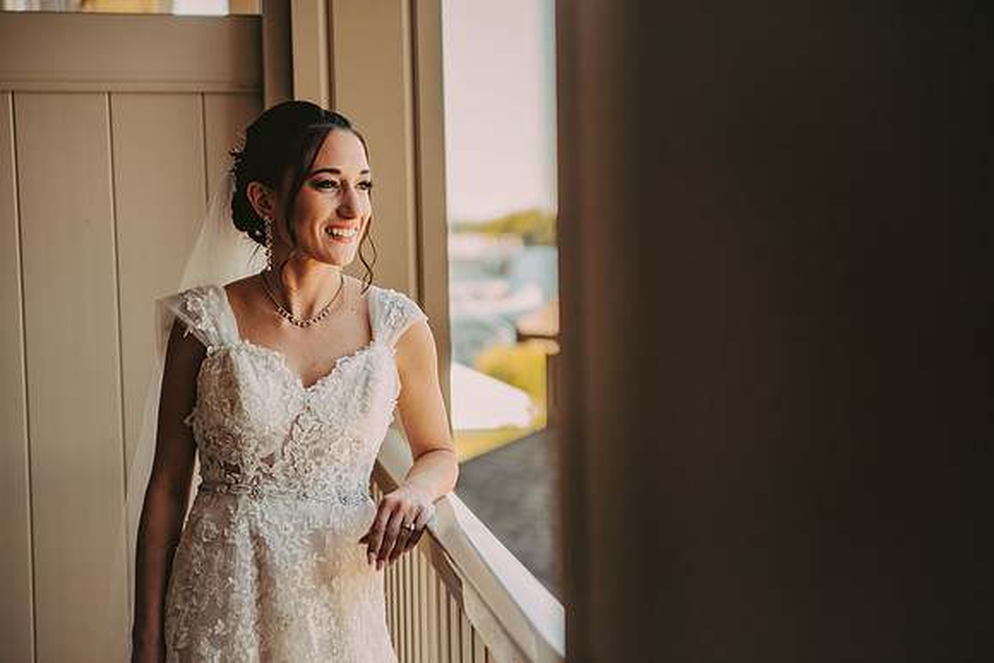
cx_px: 497
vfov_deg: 18.2
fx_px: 2071
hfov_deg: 27.0
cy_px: 332
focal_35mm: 75
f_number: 2.8
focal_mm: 75
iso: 800
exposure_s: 1/2000
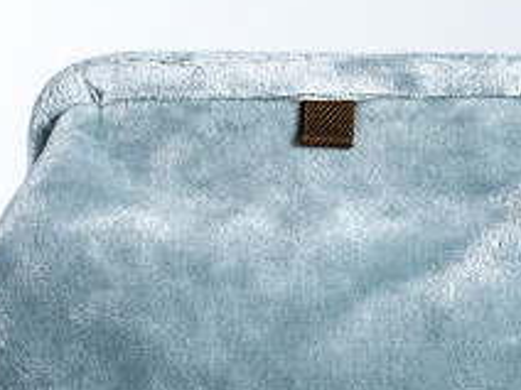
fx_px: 2273
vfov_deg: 9.8
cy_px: 248
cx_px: 351
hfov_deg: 13.1
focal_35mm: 151
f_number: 9
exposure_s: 1/200
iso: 200
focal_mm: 50
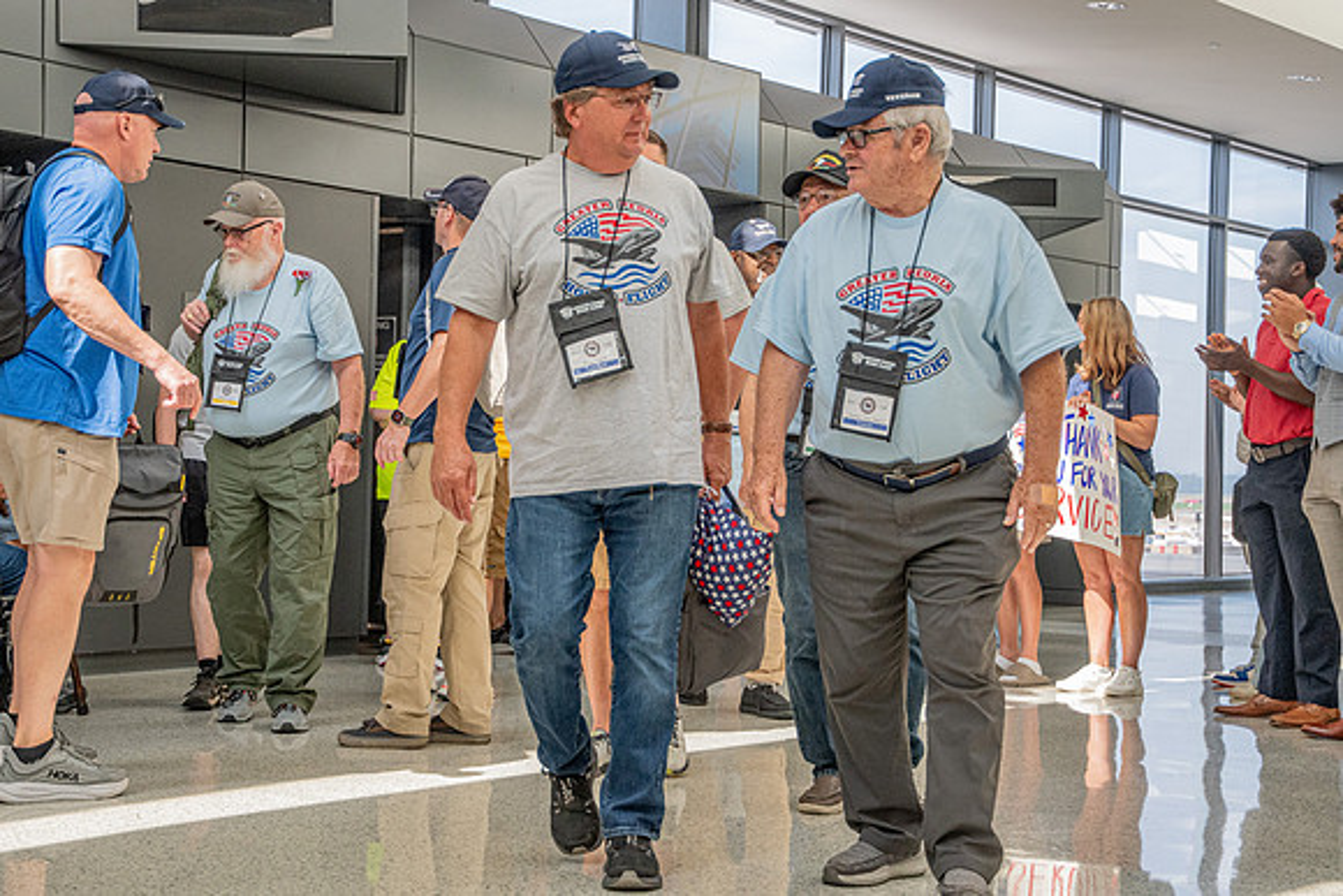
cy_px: 401
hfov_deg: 35.4
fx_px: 2103
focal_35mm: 56
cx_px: 601
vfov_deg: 24.0
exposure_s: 1/1000
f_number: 3.3
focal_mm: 34
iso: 800
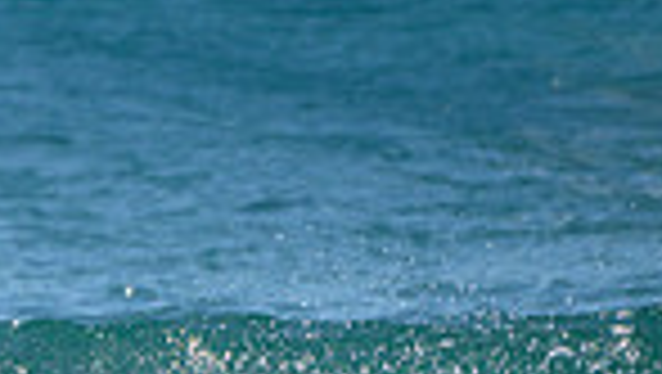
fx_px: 44469
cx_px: -219
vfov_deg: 0.5
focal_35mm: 2531
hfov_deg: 0.9
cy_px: 521
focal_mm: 500
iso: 180
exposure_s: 1/2000
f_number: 5.6
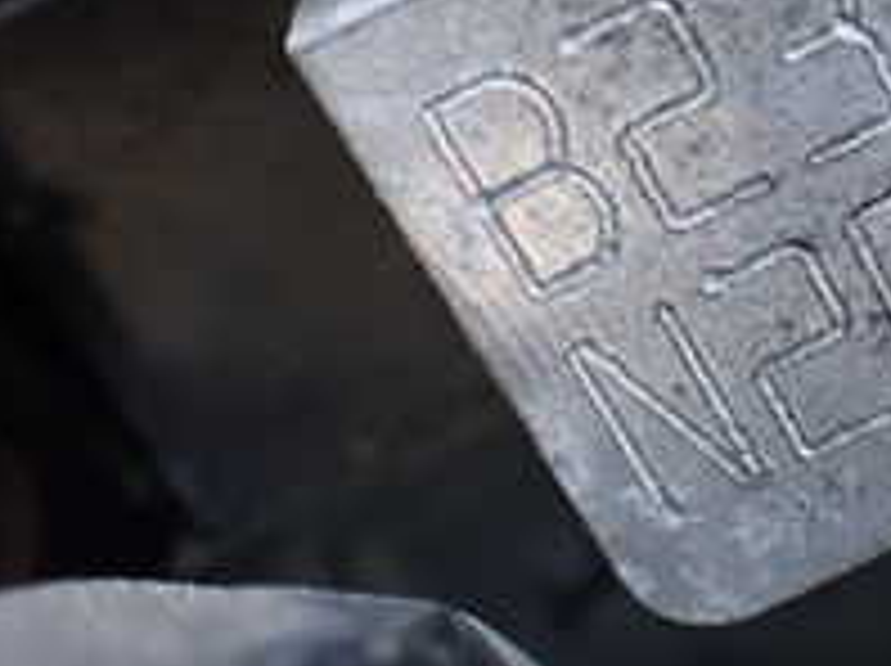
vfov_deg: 16.0
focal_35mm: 91
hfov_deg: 20.6
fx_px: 2339
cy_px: 58
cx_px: 968
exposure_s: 1/125
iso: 250
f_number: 2.3
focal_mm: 5.4
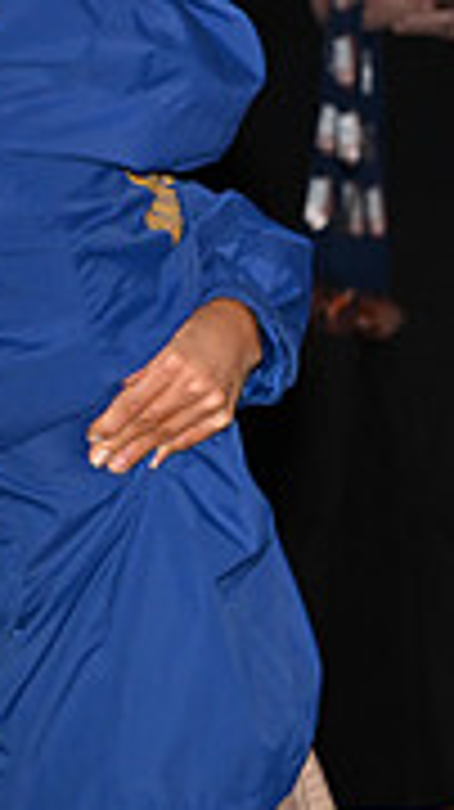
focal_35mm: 351
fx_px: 7526
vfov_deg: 6.2
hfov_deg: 3.4
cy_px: 259
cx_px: 1200
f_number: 5
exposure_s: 1/160
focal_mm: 104
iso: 3200
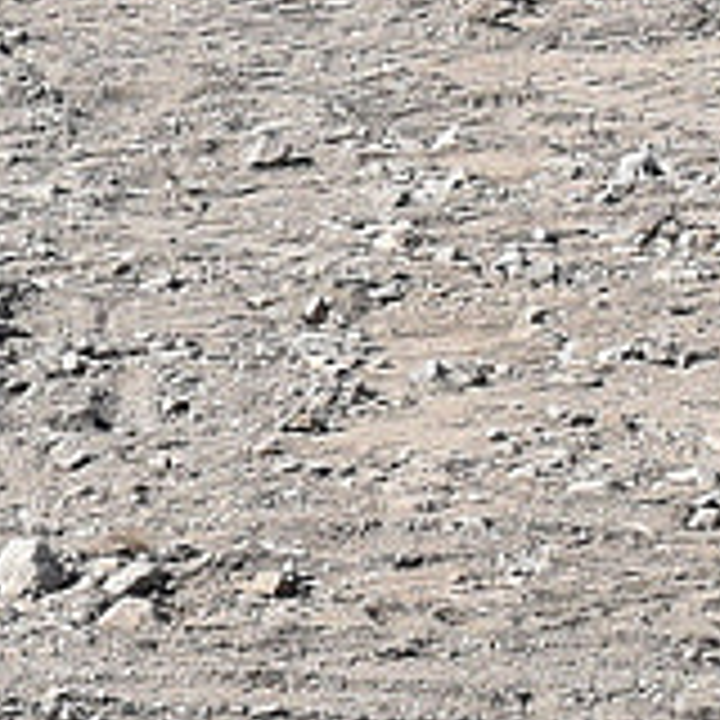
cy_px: 392
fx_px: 16526
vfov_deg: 2.5
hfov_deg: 2.4
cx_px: -2817
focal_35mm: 702
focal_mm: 55
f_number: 6.3
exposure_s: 1/1600
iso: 400
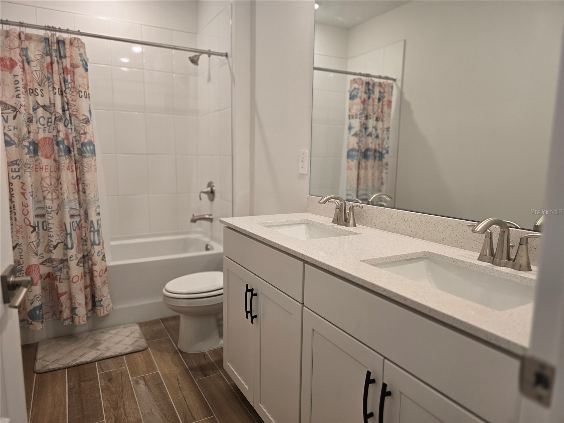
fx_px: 375
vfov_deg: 58.9
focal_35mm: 23
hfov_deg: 73.9
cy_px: 212
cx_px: 282
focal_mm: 6.3
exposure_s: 1/120
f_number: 1.7
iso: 100
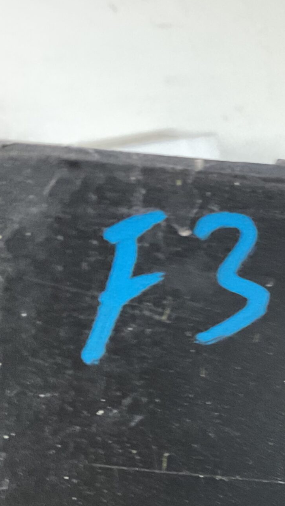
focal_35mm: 63
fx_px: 847
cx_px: 409
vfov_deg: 32.8
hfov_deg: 17.4
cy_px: 366
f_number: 1.8
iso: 250
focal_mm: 3
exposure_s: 1/60
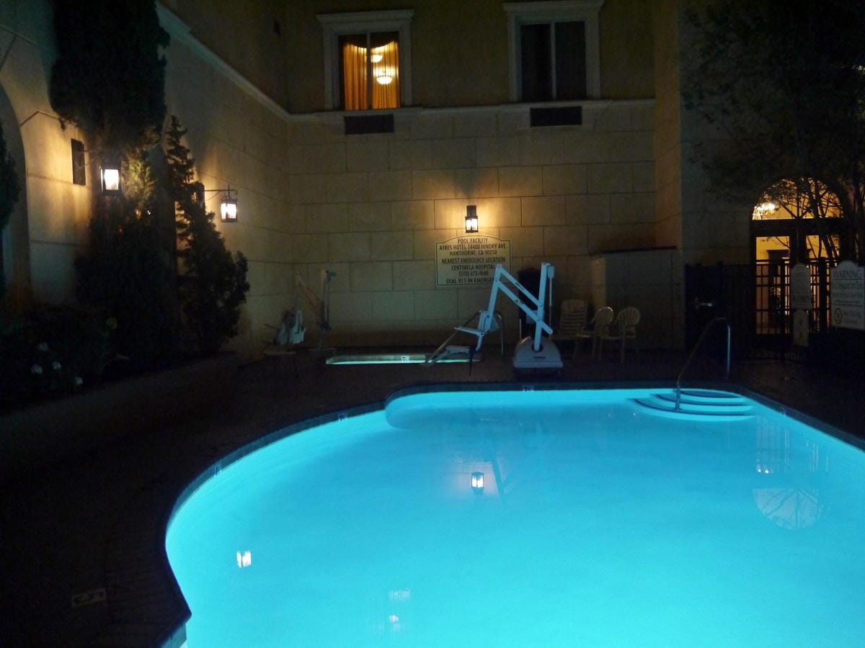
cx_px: 432
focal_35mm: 28
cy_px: 324
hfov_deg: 63.4
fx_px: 700
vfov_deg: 49.7
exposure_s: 1/25
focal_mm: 14
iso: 1600
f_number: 3.5
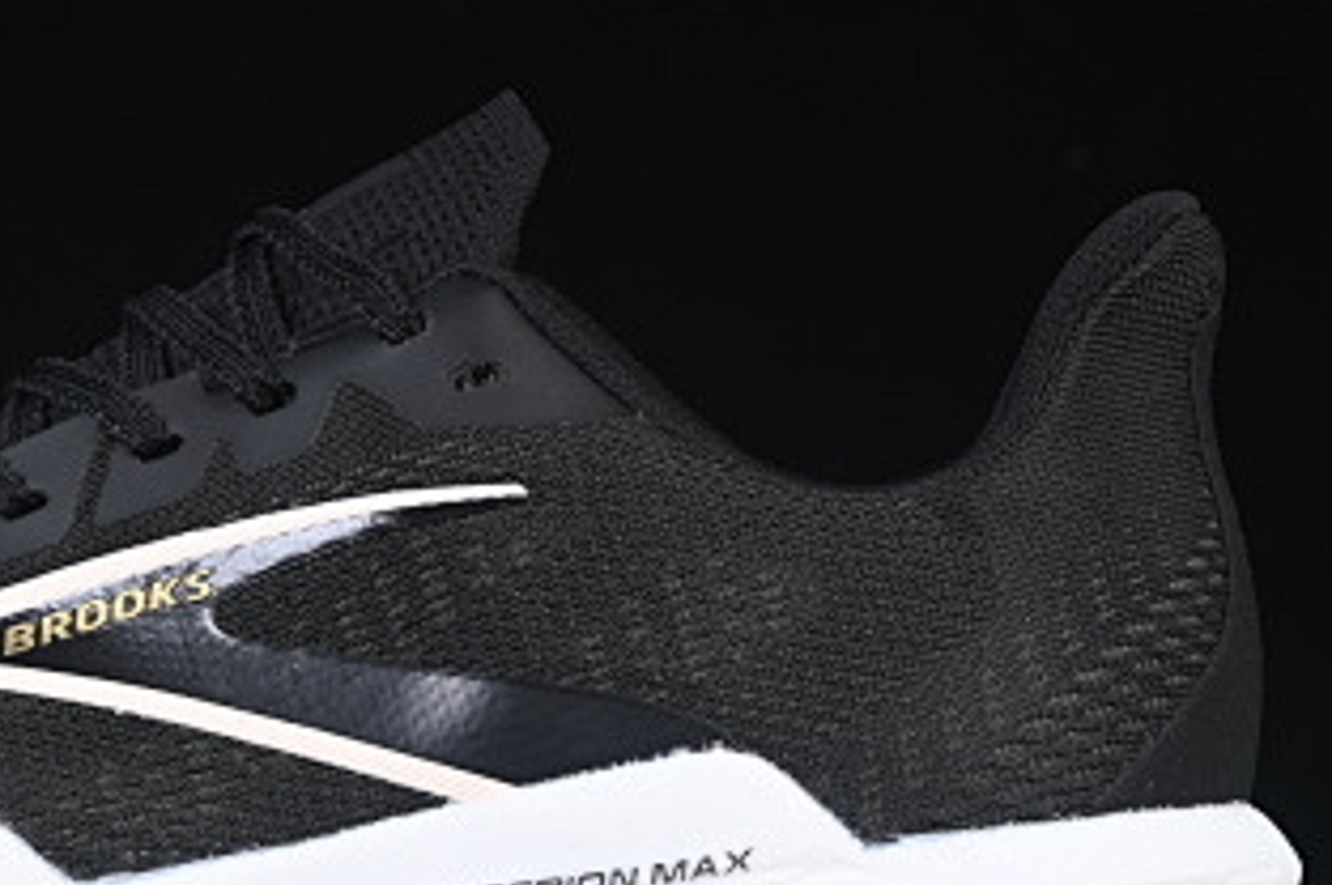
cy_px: 534
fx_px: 7096
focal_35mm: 192
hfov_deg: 10.7
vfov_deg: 7.1
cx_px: 200
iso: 160
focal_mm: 50
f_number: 6.3
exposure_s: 1/60
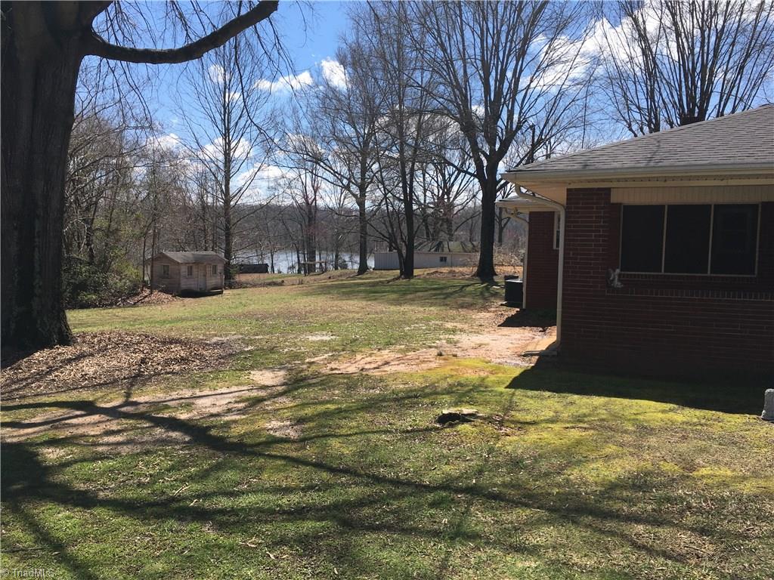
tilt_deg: -3.7
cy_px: 290
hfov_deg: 61.7
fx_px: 648
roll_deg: -0.9
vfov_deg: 48.2
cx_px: 387
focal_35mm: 29
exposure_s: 1/1374
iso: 25
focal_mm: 4.15
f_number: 2.2
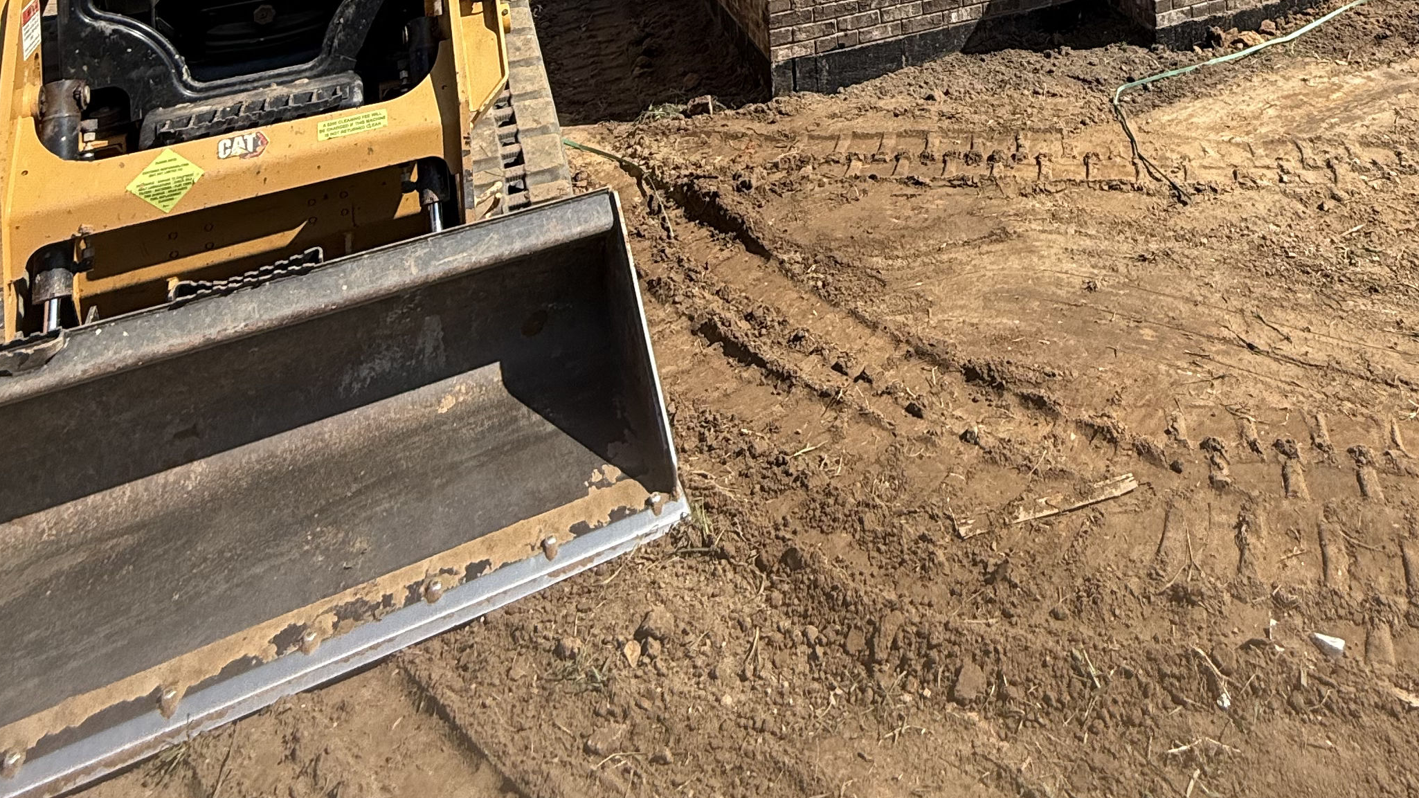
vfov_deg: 29.1
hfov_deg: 62.5
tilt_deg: -1.2
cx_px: 959
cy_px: -311
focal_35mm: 30
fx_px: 1129
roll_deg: +2.5
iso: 50
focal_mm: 2.22
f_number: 2.2
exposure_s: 1/1464
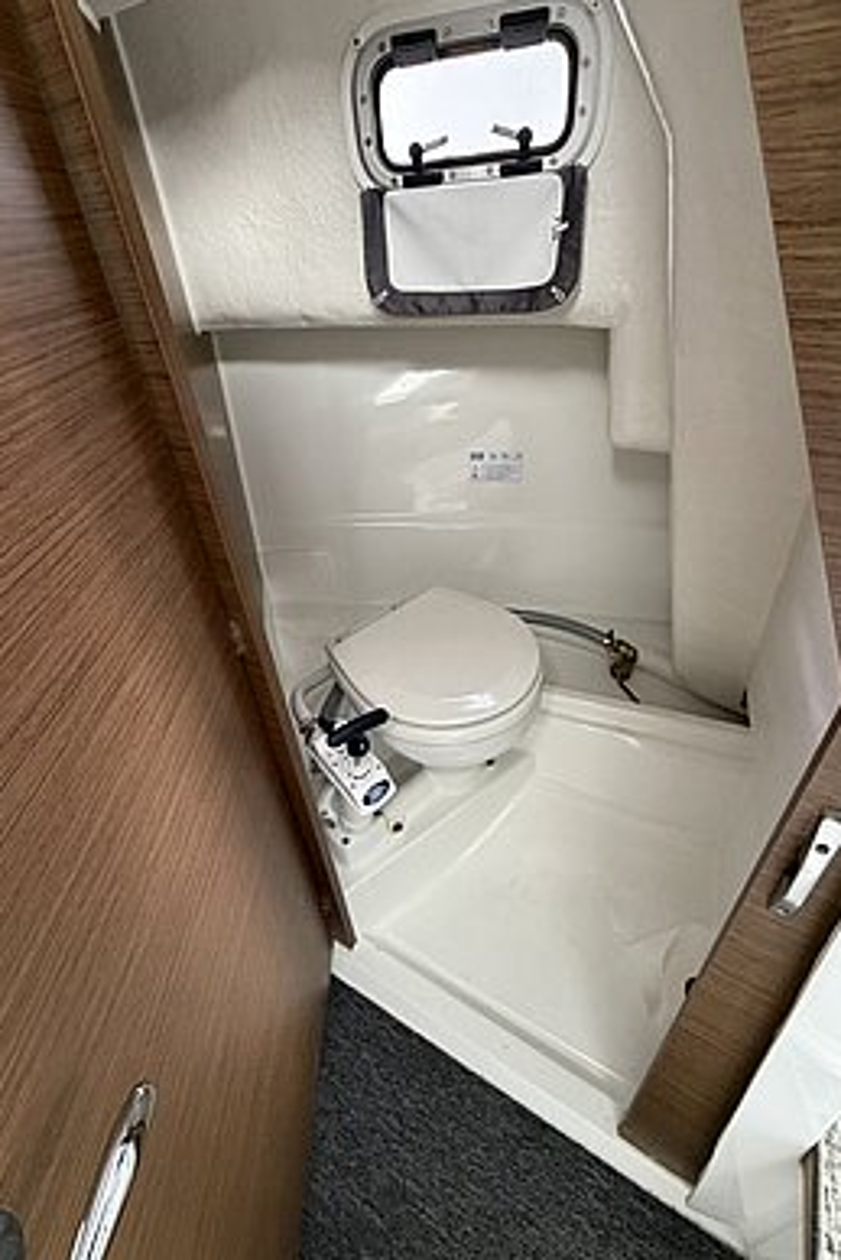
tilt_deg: -35.1
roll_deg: +4.9
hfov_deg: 73.8
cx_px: 406
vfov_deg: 96.7
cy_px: 606
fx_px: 560
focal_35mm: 16
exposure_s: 1/84
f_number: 2.2
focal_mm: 2.22
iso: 320
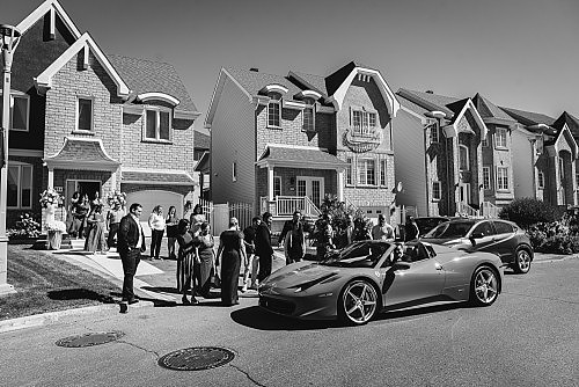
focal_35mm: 24
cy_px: 194
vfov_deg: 52.6
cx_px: 290
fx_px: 391
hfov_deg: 73.0
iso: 100
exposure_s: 1/250
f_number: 5.6
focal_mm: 24
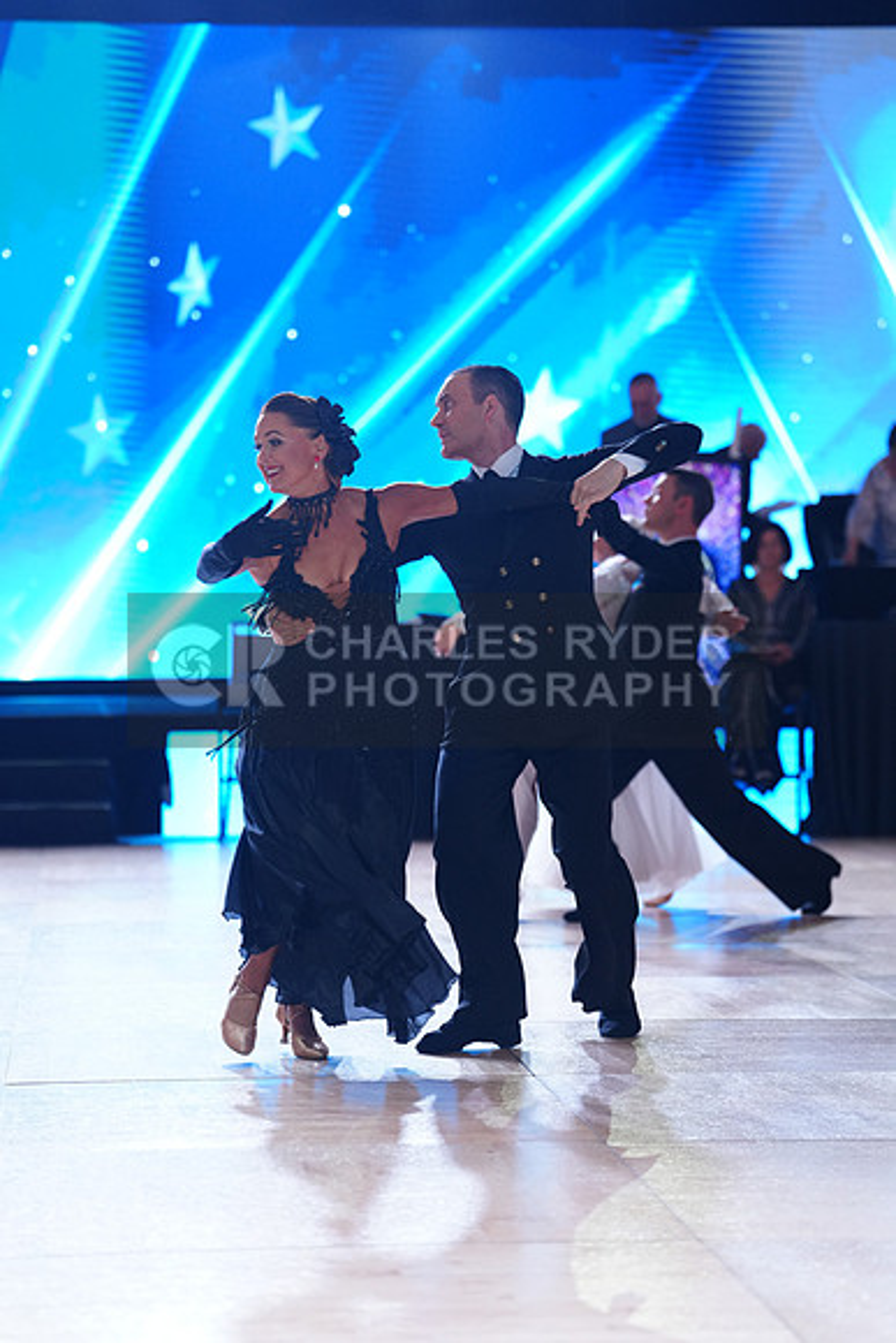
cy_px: 672
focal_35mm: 102
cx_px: 448
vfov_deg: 20.0
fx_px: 3805
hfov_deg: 13.4
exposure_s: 1/500
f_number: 2.8
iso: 1250
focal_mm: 102
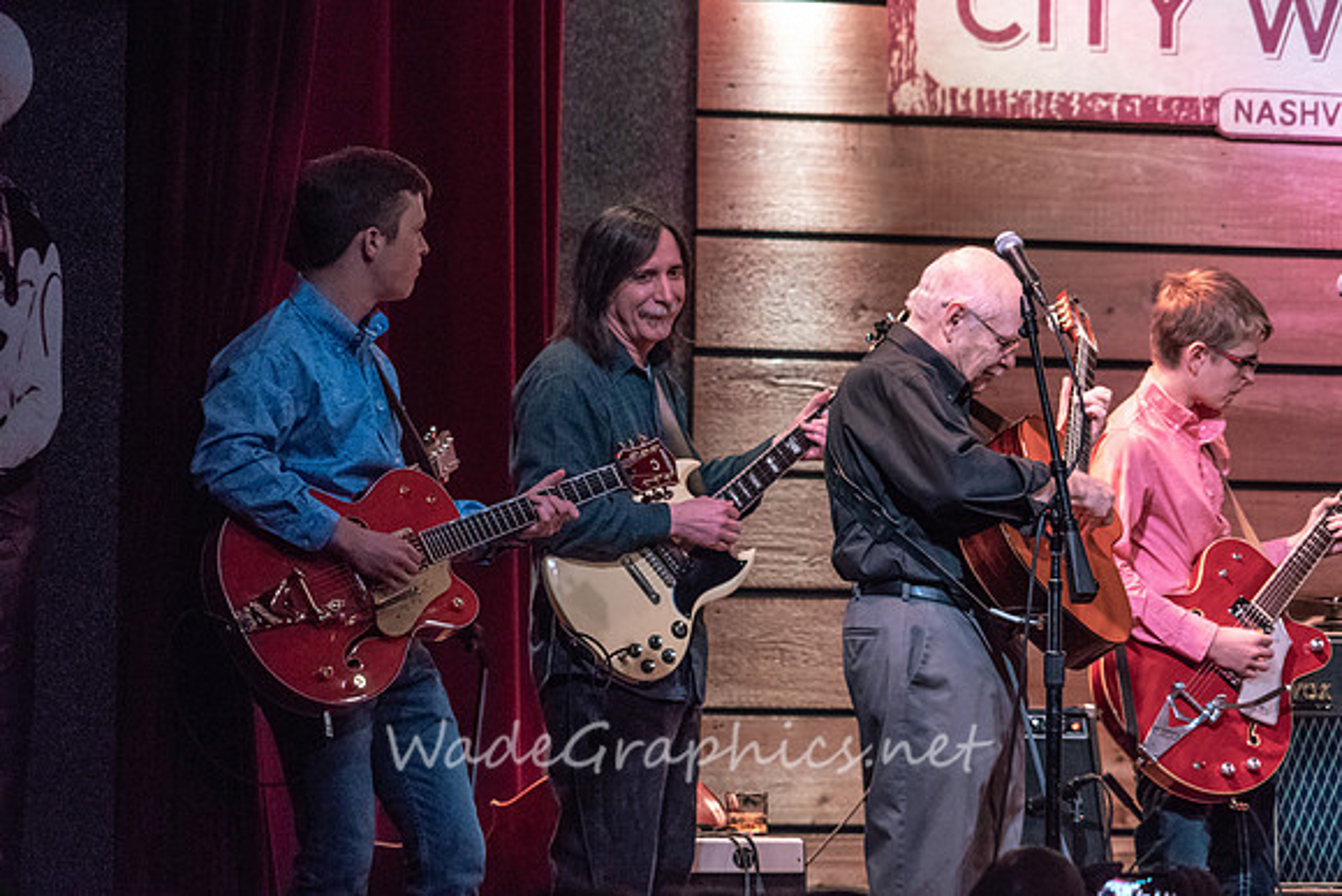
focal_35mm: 240
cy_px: 448
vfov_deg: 5.7
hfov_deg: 8.6
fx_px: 8948
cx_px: 671
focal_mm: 240
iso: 6400
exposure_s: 1/100
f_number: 8
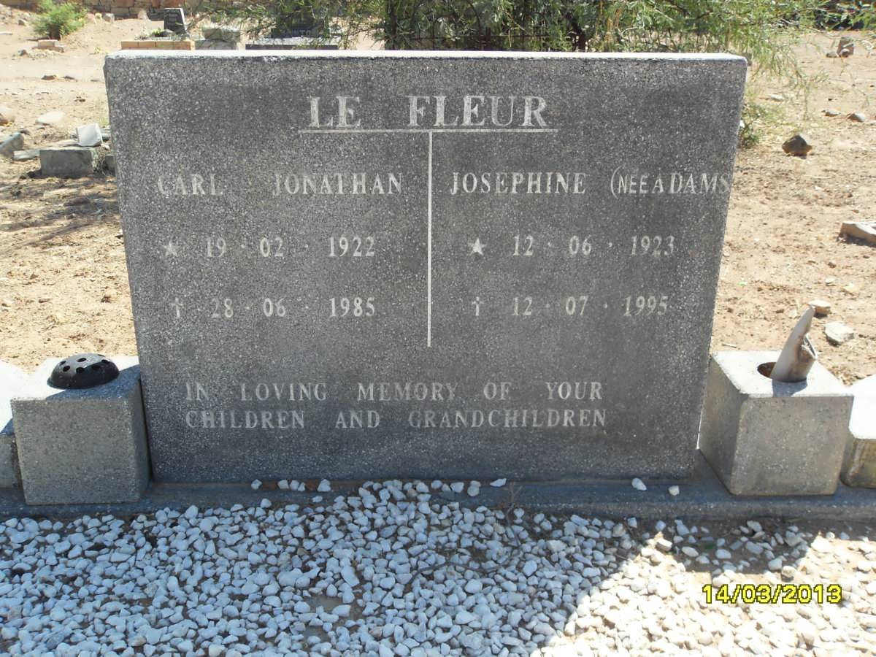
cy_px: 328
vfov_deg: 40.7
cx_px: 438
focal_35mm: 35
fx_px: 886
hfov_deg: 52.6
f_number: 8.2
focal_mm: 6.3
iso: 80
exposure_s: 1/90
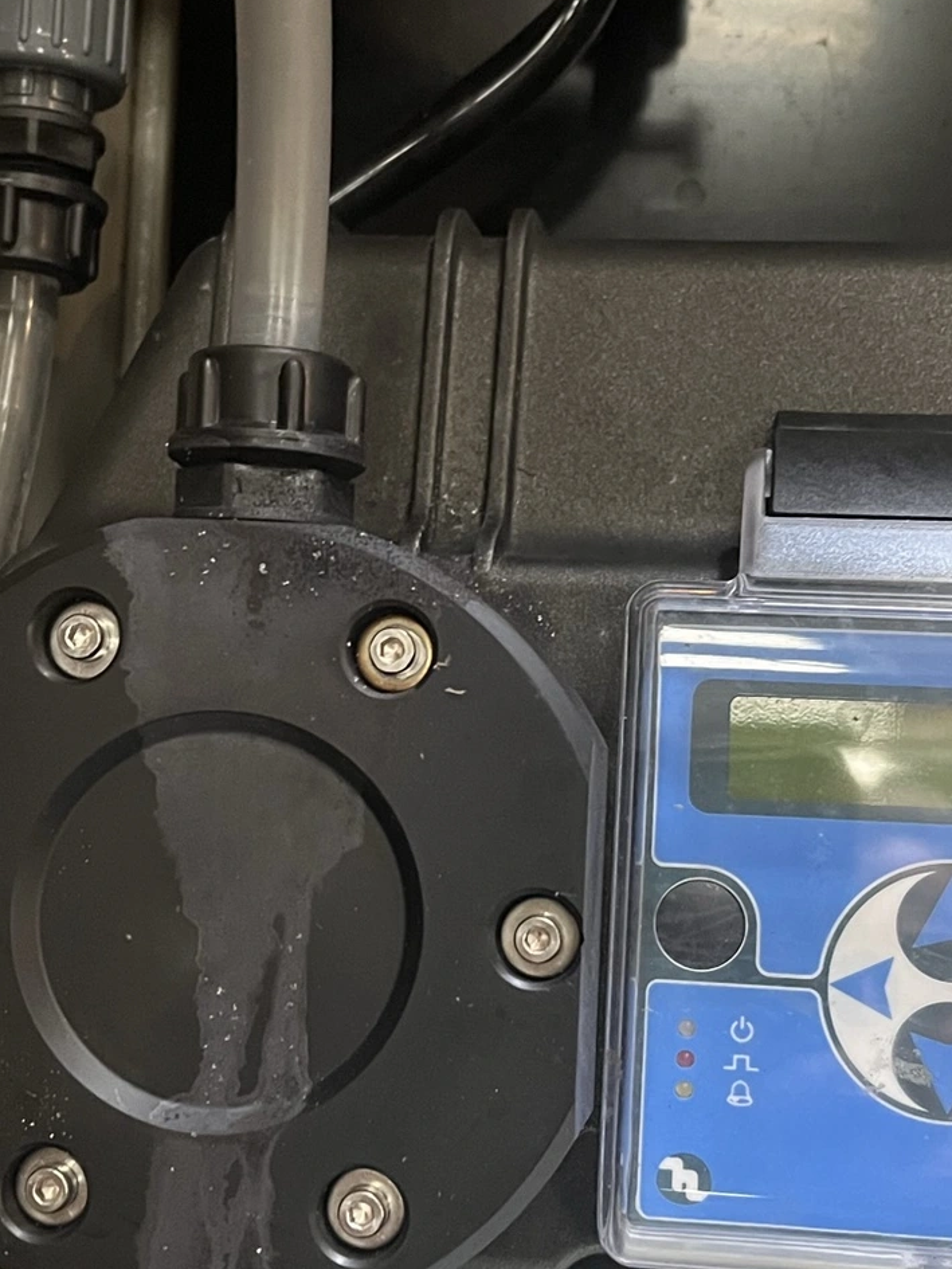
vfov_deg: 34.9
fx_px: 2016
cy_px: 689
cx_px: 524
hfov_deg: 26.6
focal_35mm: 55
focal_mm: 5.1
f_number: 1.6
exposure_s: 1/33
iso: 500
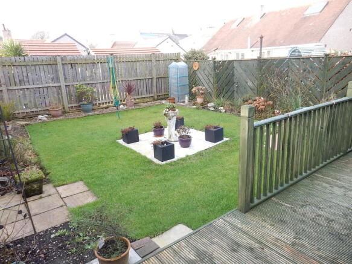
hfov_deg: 69.4
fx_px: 254
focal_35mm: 25
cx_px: 176
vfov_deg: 54.9
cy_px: 132
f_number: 3.7
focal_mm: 4.5
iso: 125
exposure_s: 1/100
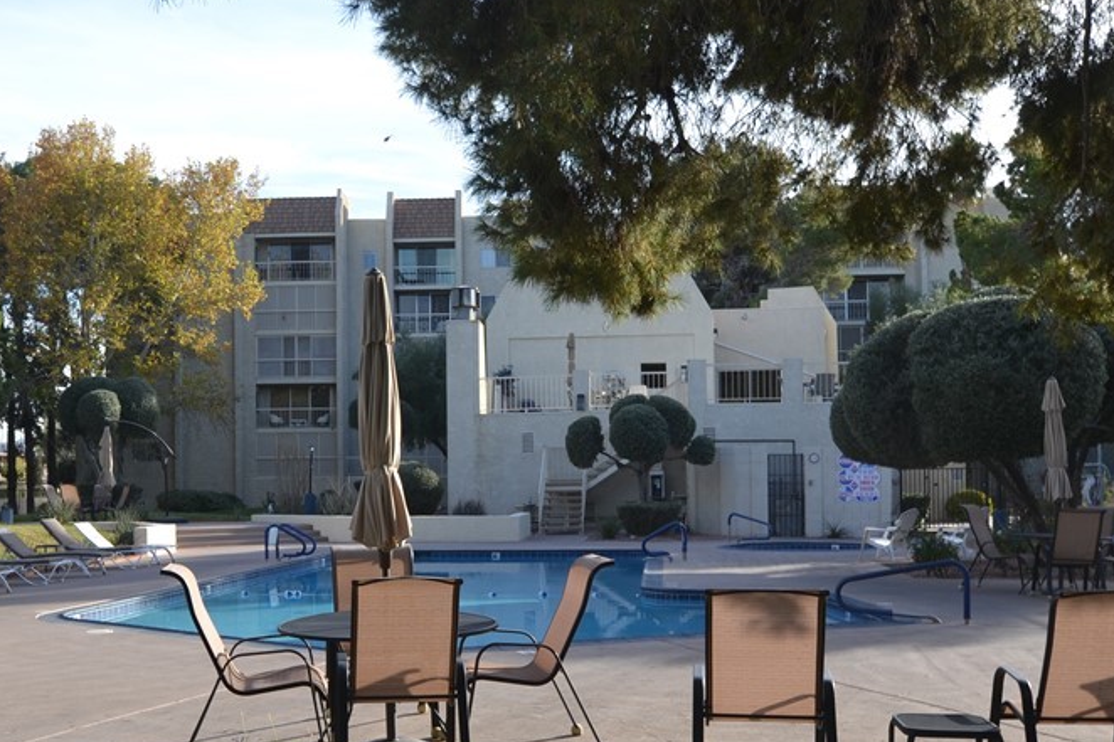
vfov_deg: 31.8
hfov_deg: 46.4
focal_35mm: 42
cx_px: 451
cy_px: 481
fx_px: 1294
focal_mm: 17
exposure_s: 1/160
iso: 100
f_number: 6.3
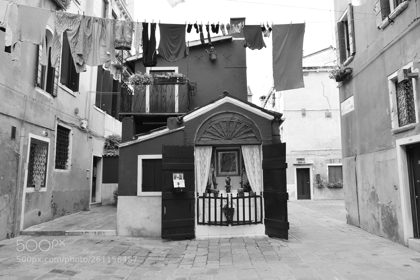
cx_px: 210
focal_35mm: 27
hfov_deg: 67.4
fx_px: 315
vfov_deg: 47.9
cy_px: 140
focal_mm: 18
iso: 200
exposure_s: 1/100
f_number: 8
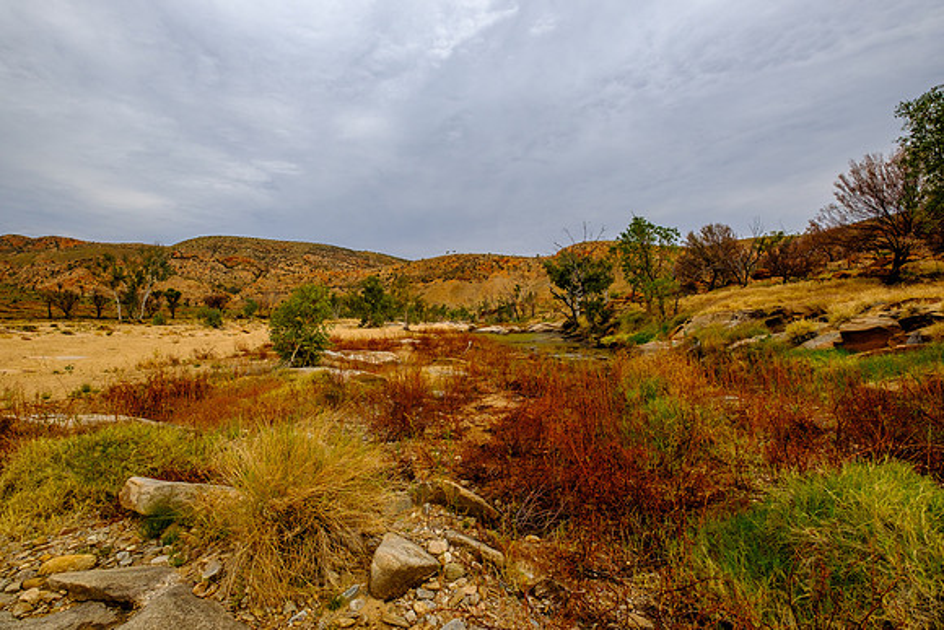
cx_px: 472
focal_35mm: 15
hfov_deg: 100.4
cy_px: 315
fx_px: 393
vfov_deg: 77.4
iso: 200
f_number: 8
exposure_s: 1/220
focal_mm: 10
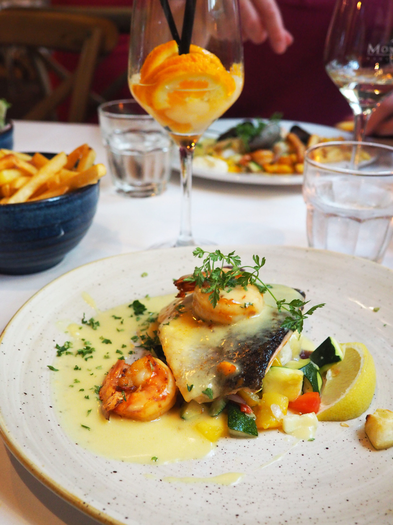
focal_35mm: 36
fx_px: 545
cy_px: 262
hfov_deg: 39.7
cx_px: 196
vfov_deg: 51.4
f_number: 3.9
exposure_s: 1/30
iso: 1600
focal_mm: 18
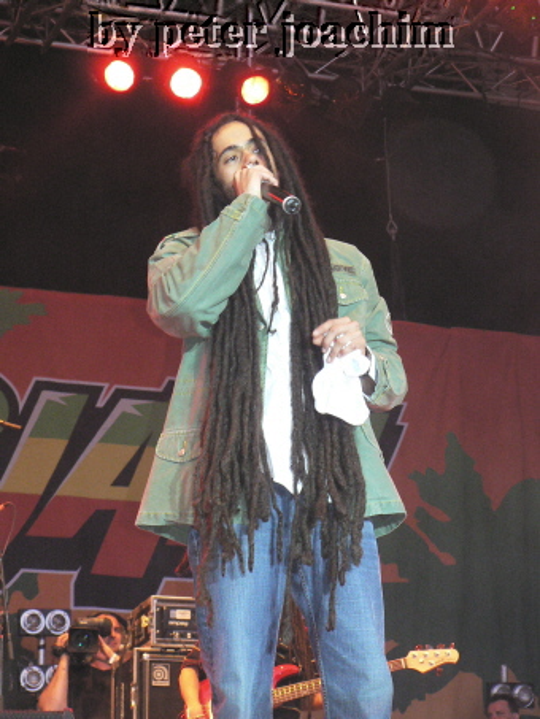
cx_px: 270
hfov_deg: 13.7
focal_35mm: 108
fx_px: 2245
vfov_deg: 18.2
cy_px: 360
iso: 400
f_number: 3.2
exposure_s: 1/60
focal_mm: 18.6
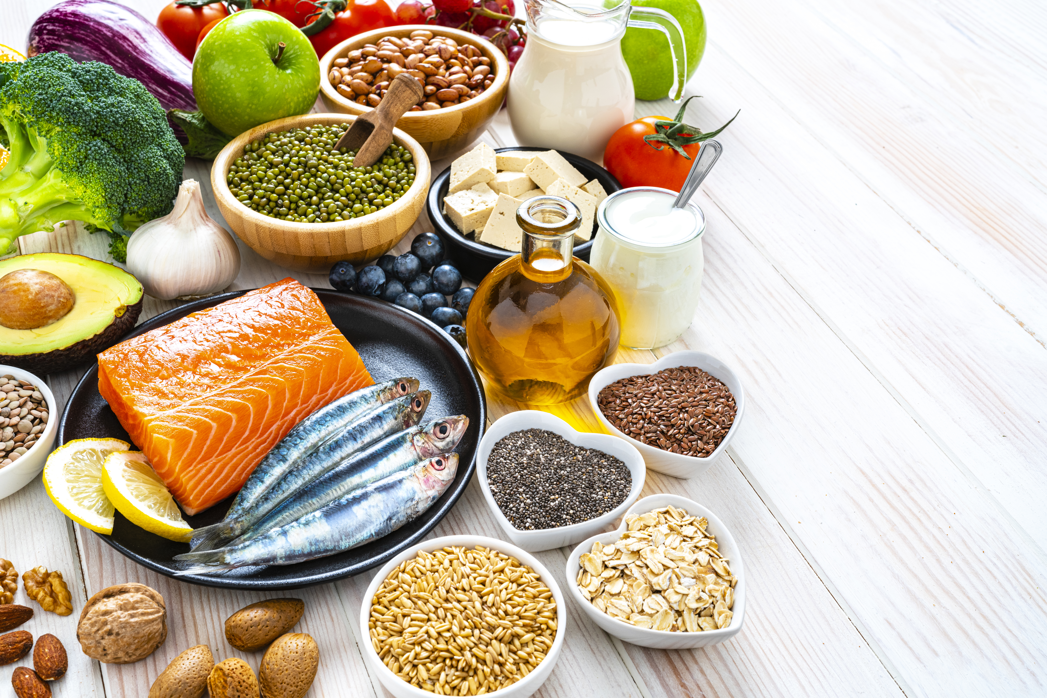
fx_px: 1163
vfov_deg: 33.4
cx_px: 524
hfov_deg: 48.5
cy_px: 349
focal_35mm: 40
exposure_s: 1/100
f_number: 13
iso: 200
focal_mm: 40
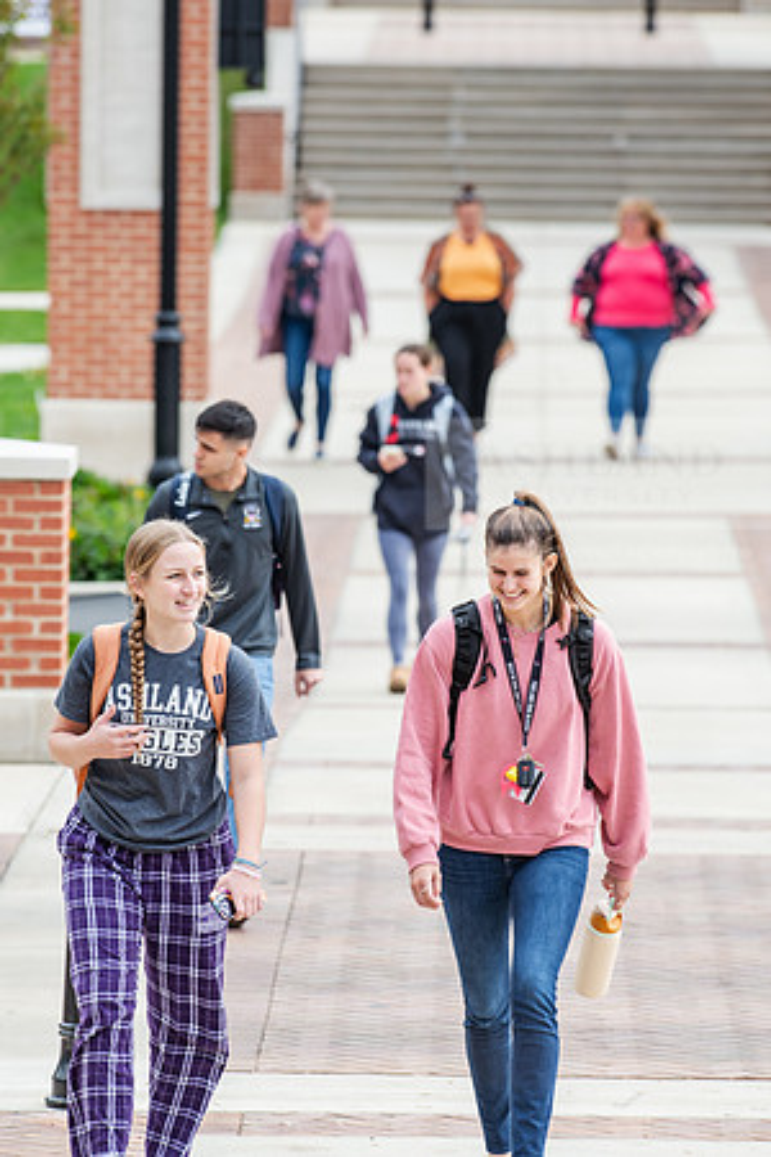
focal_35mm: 300
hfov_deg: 4.6
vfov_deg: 6.9
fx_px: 9637
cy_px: 578
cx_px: 386
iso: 400
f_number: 7.1
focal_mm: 300
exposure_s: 1/320
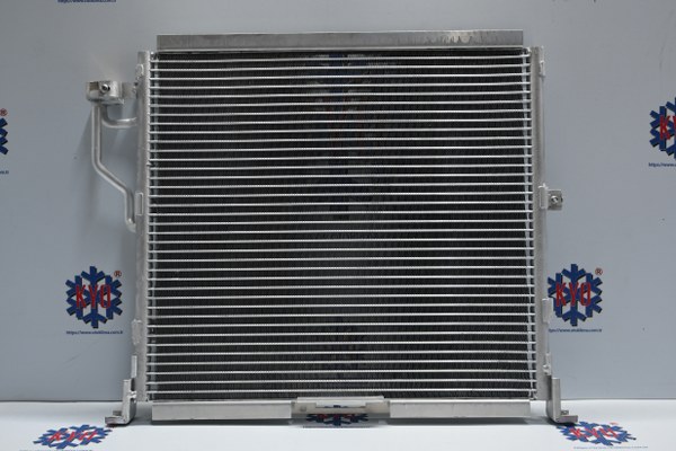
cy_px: 226
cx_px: 338
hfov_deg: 52.2
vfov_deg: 36.2
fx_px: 690
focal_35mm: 37
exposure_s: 1/40
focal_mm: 24.5
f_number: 4.2
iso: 320
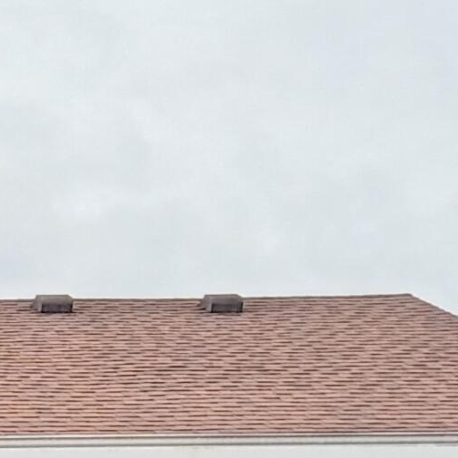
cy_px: 968
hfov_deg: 10.3
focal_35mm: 148
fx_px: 2215
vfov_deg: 10.6
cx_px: -626
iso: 364
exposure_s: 1/120
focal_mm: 3.42
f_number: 2.2
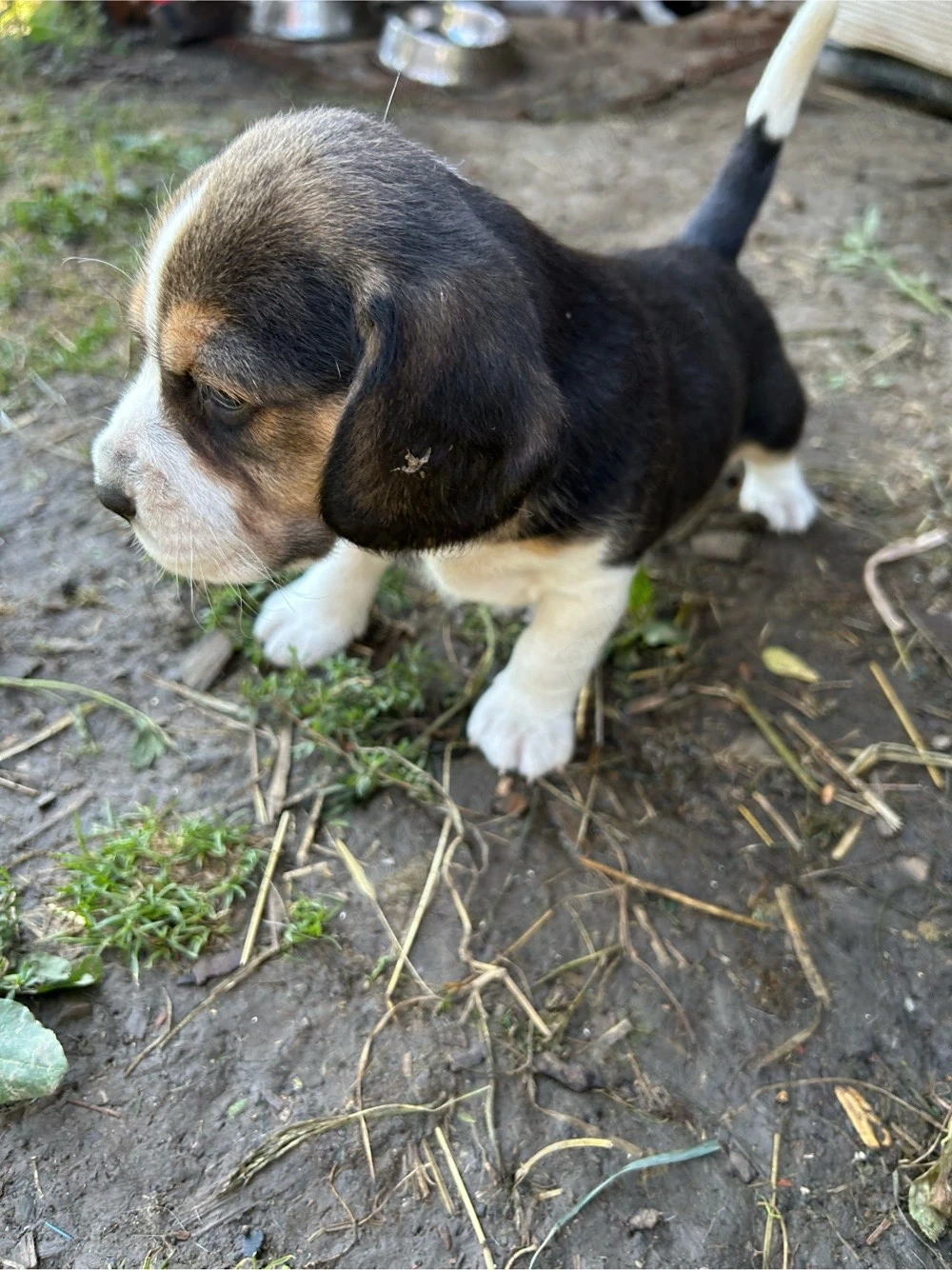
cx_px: 476
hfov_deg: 53.0
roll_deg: -1.5
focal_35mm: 26
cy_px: 635
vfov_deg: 67.3
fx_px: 954
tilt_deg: -42.5
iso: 40
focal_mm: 5.7
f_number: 1.5
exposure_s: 1/121
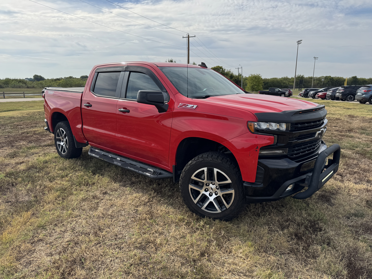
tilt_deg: -11.9
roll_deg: +0.8
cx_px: 186
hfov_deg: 71.6
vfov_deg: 56.8
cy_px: 140
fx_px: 258
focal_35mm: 24
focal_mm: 6.76
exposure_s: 1/4608
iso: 80
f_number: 1.78
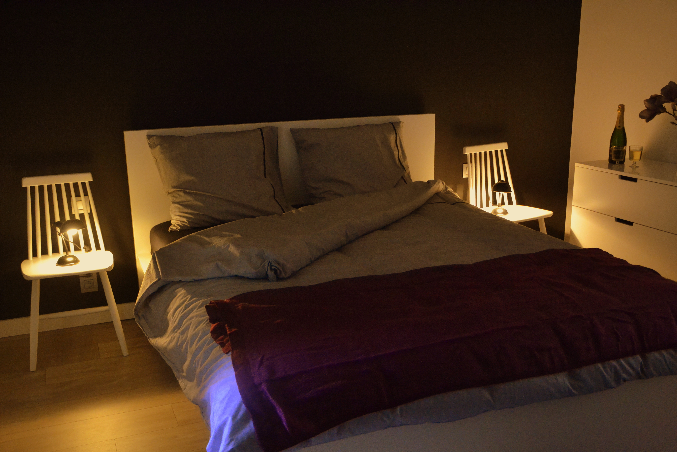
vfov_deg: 38.4
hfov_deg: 55.1
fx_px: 649
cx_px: 338
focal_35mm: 34
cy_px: 226
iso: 3200
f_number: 3.5
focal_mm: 23
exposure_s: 1/50
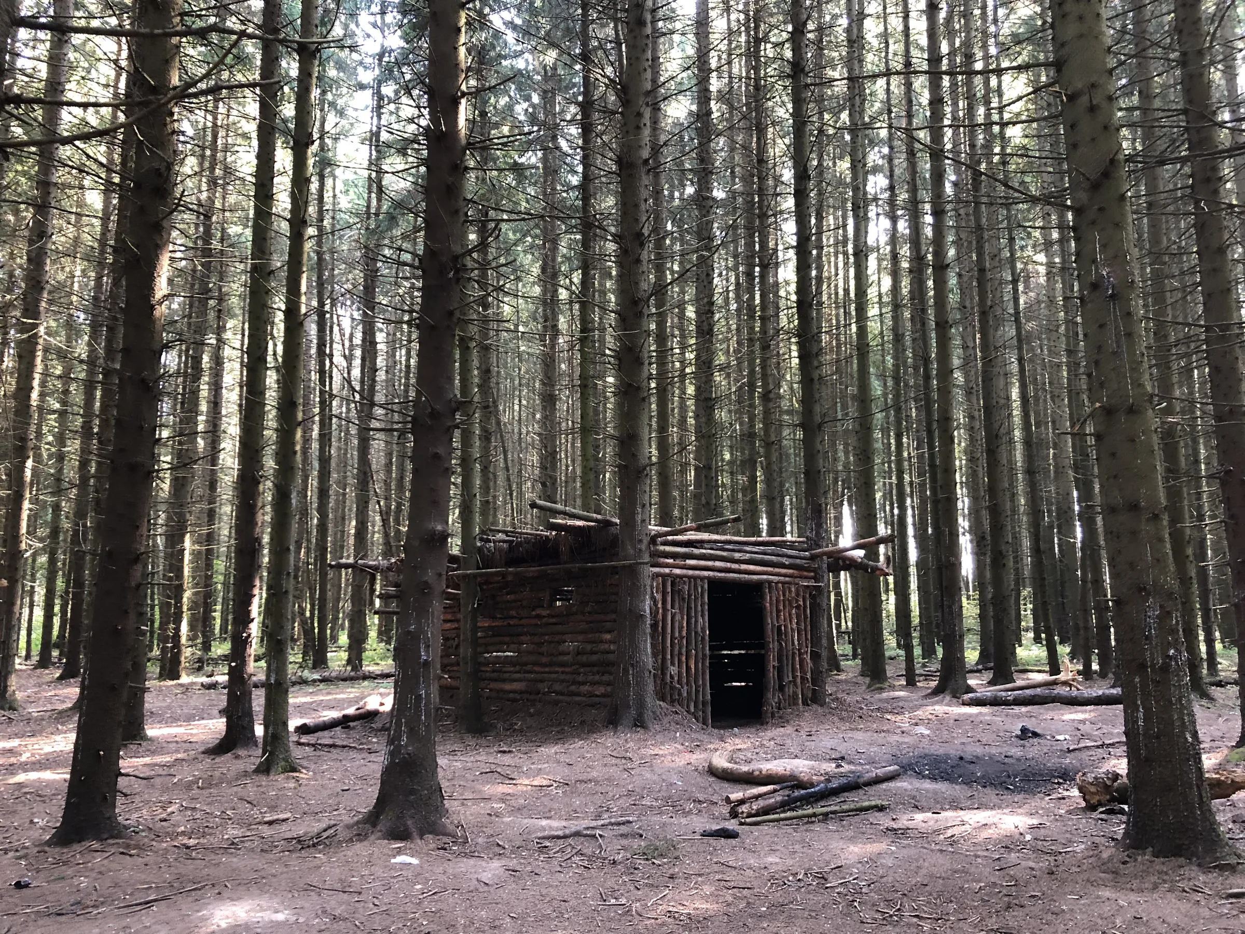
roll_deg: +0.2
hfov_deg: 63.4
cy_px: 467
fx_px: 1007
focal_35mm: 28
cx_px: 622
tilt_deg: +9.5
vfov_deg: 49.7
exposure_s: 1/15
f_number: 1.8
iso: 50
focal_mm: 4
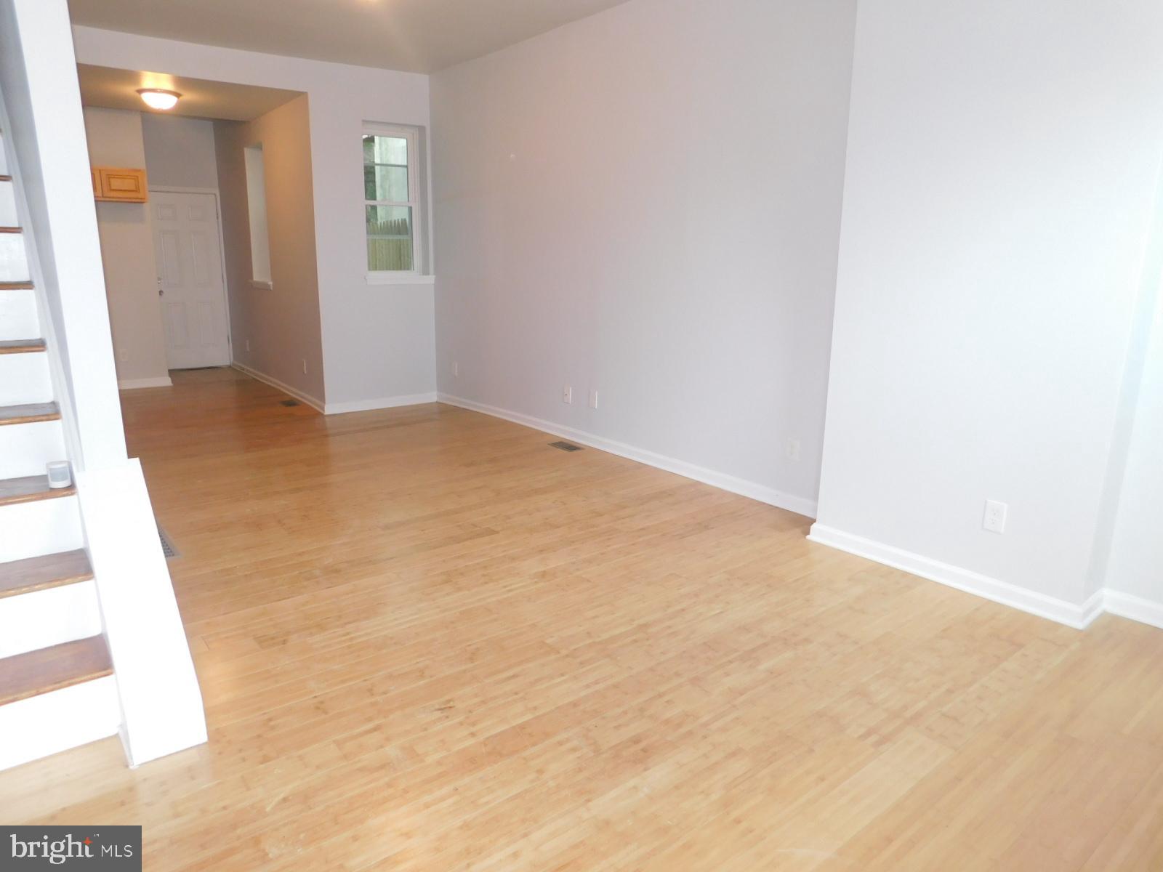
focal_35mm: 23
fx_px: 773
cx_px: 582
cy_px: 436
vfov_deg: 58.9
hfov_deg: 73.9
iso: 200
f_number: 3
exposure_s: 1/30
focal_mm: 4
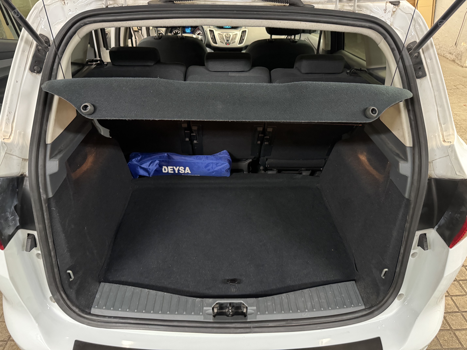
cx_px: 234
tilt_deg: -35.0
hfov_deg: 71.6
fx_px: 324
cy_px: 175
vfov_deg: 56.8
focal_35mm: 24
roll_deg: +0.1
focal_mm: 6.76
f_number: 1.78
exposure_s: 1/25
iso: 800
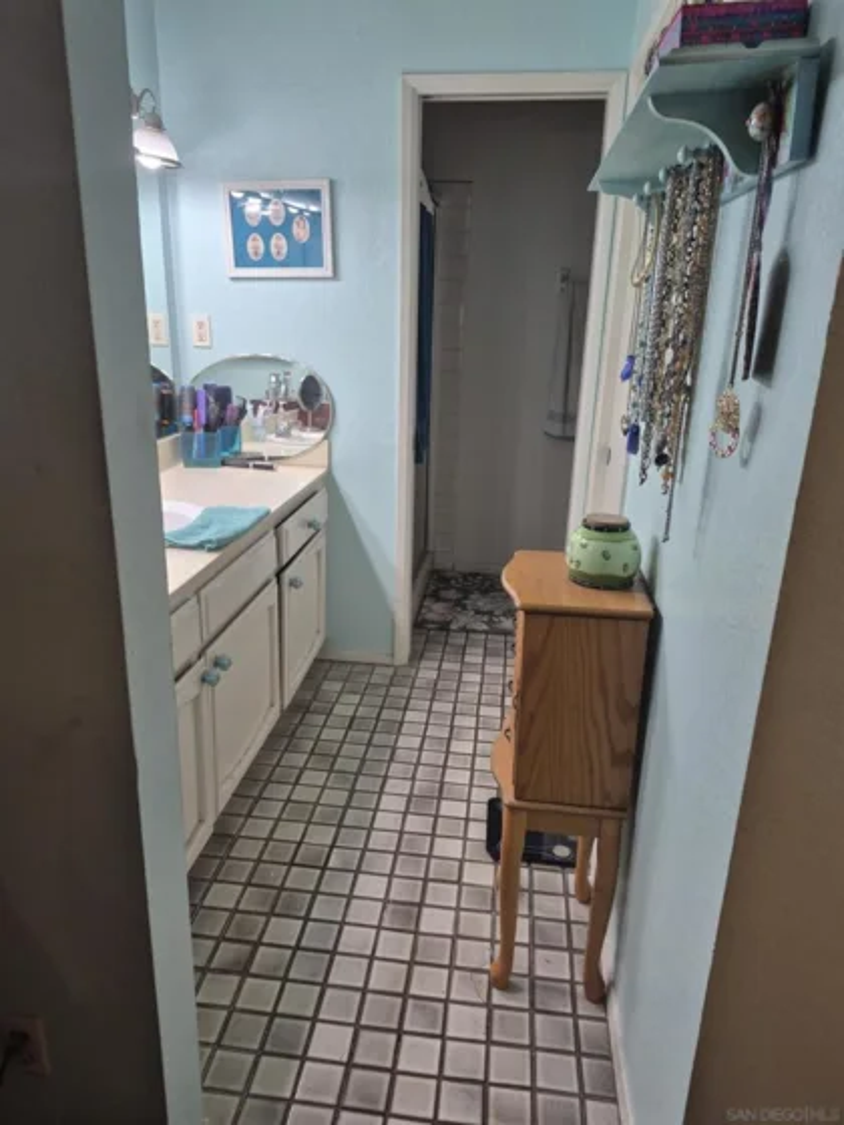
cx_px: 422
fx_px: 748
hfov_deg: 58.9
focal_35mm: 23
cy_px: 562
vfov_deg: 73.9
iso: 100
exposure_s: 1/120
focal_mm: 5.4
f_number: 1.8
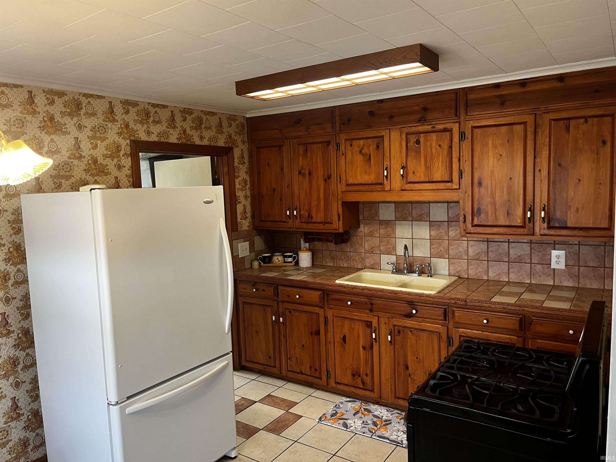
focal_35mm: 26
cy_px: 231
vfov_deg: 53.1
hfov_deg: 67.3
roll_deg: +1.4
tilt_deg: -6.5
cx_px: 308
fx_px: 463
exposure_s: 1/60
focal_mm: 5.1
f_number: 1.6
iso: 125
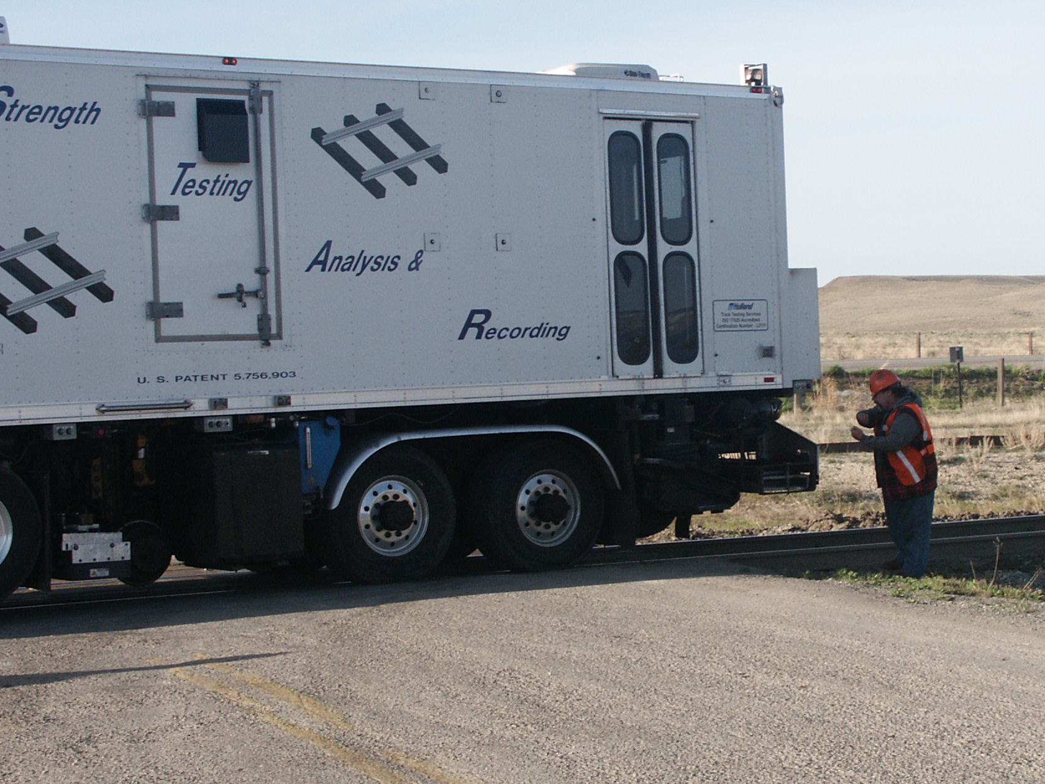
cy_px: 373
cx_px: 698
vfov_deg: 21.0
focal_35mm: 70
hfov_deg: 27.6
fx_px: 2113
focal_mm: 11.87
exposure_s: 1/250
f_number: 6.7
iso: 100
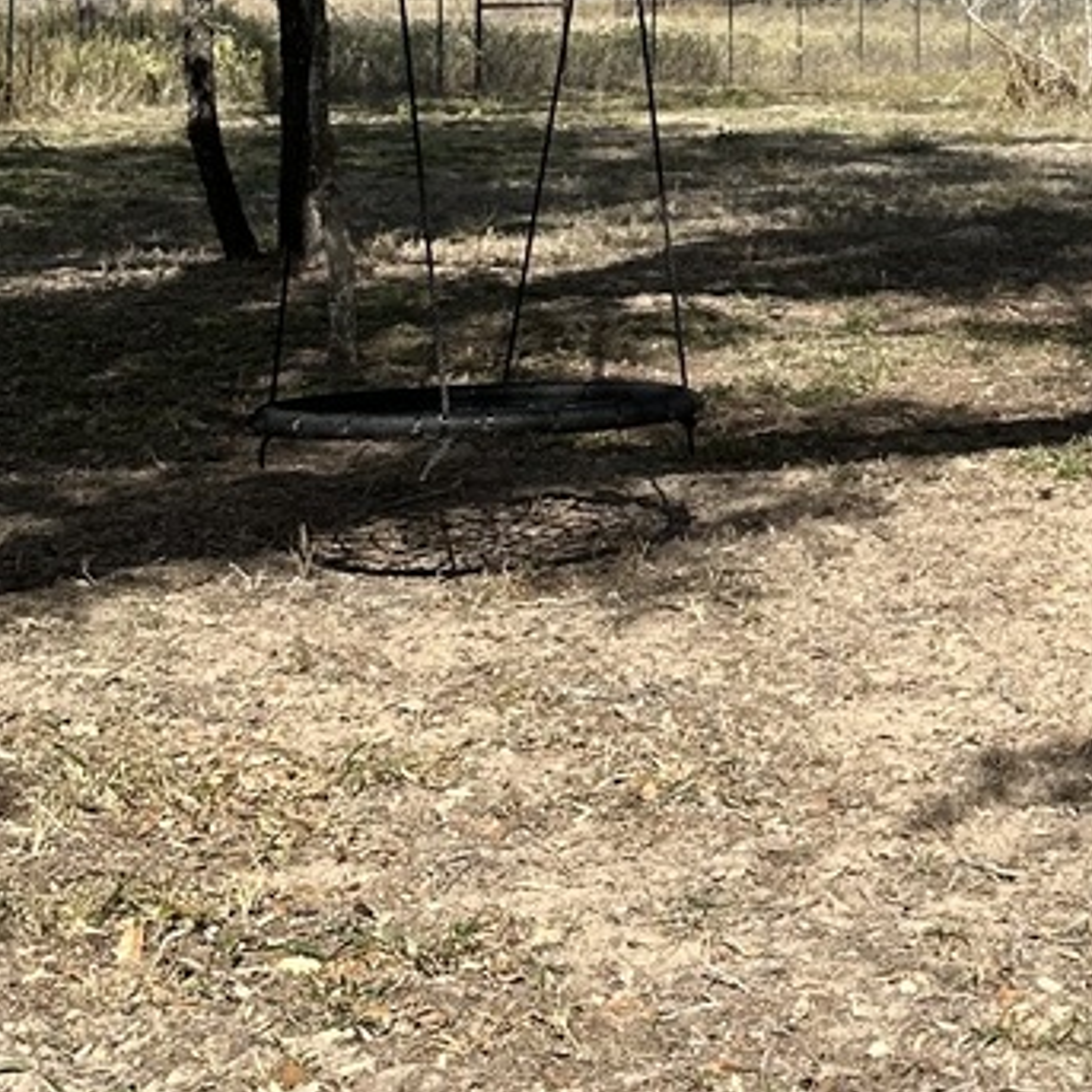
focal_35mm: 89
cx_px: 1445
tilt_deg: +3.6
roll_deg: -0.6
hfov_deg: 18.1
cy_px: -162
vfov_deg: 18.6
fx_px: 3176
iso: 80
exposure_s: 1/3472
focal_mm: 6.86
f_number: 1.78
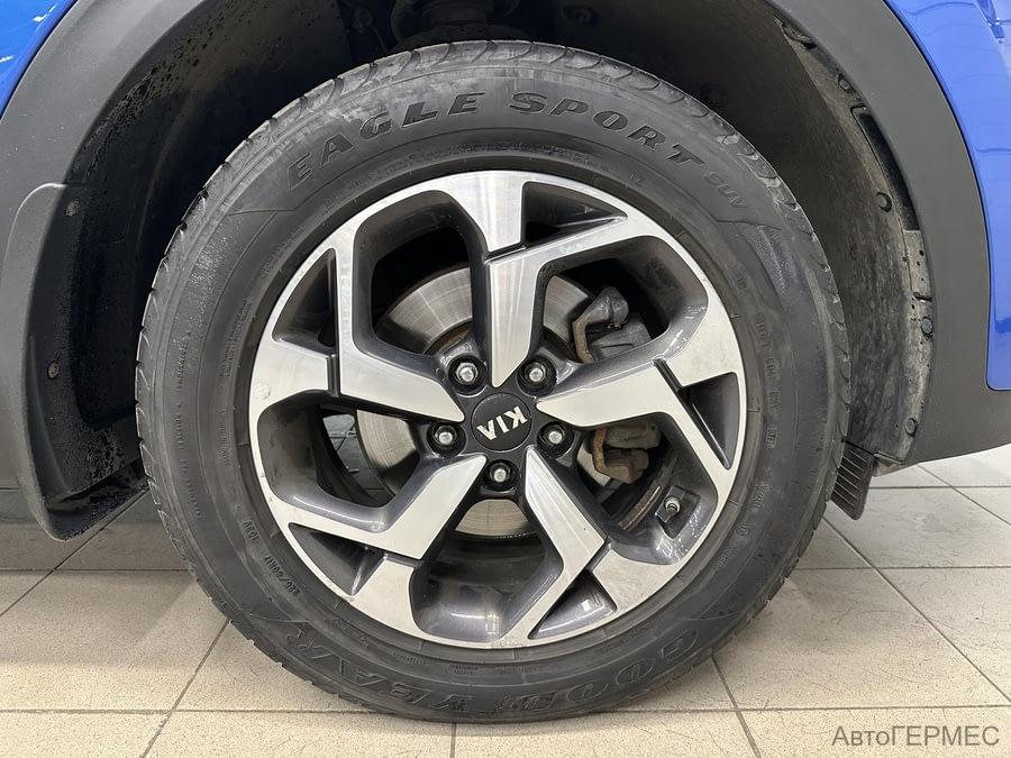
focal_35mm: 24
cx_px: 506
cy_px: 379
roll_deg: +1.3
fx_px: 701
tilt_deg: -12.1
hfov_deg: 71.6
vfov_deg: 56.8
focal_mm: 6.86
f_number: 1.78
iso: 400
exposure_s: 1/50
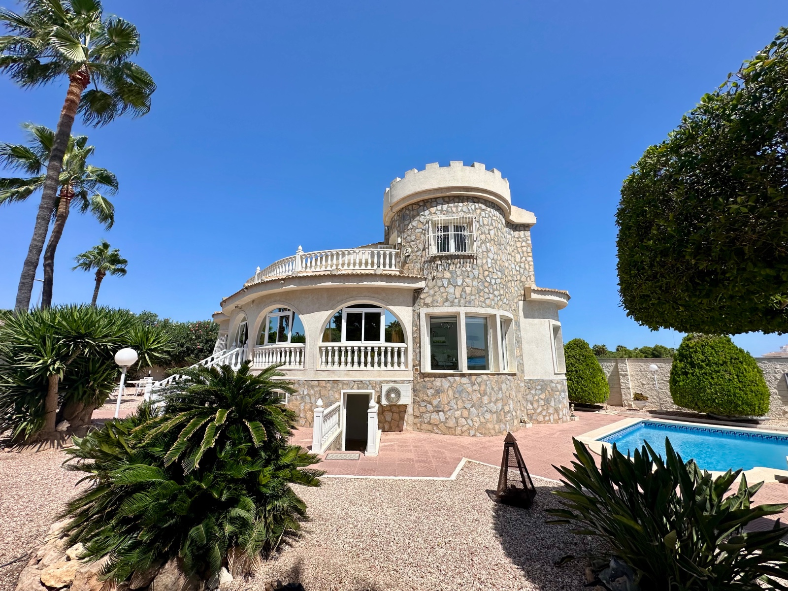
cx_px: 394
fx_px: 319
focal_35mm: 14
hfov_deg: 102.1
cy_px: 296
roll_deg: -0.9
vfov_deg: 85.7
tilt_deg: +13.1
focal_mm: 2.22
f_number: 2.2
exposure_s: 1/3509
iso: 40
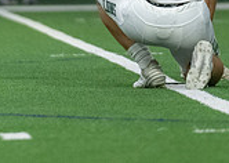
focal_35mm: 970
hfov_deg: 2.1
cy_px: -154
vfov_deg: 1.5
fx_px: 6298
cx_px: 196
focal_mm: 200
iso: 4000
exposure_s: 1/1000
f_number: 2.8
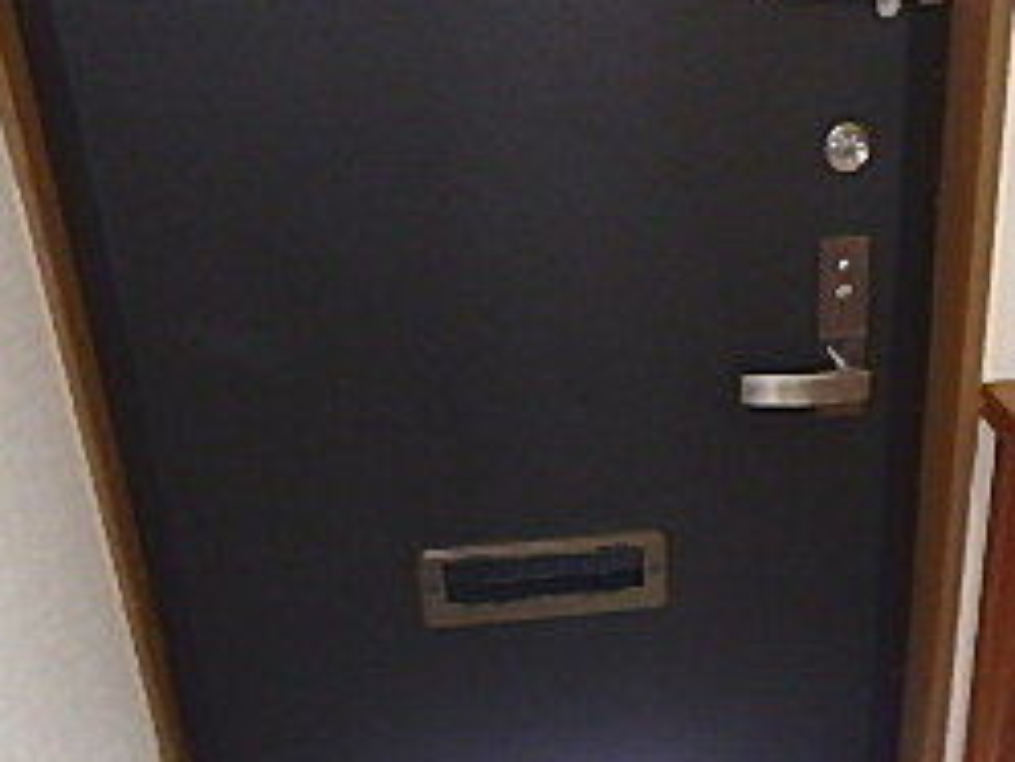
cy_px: 933
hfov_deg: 34.6
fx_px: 1584
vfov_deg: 24.3
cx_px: 783
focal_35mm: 54
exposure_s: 1/8
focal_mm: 3.7
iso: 400
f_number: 3.5
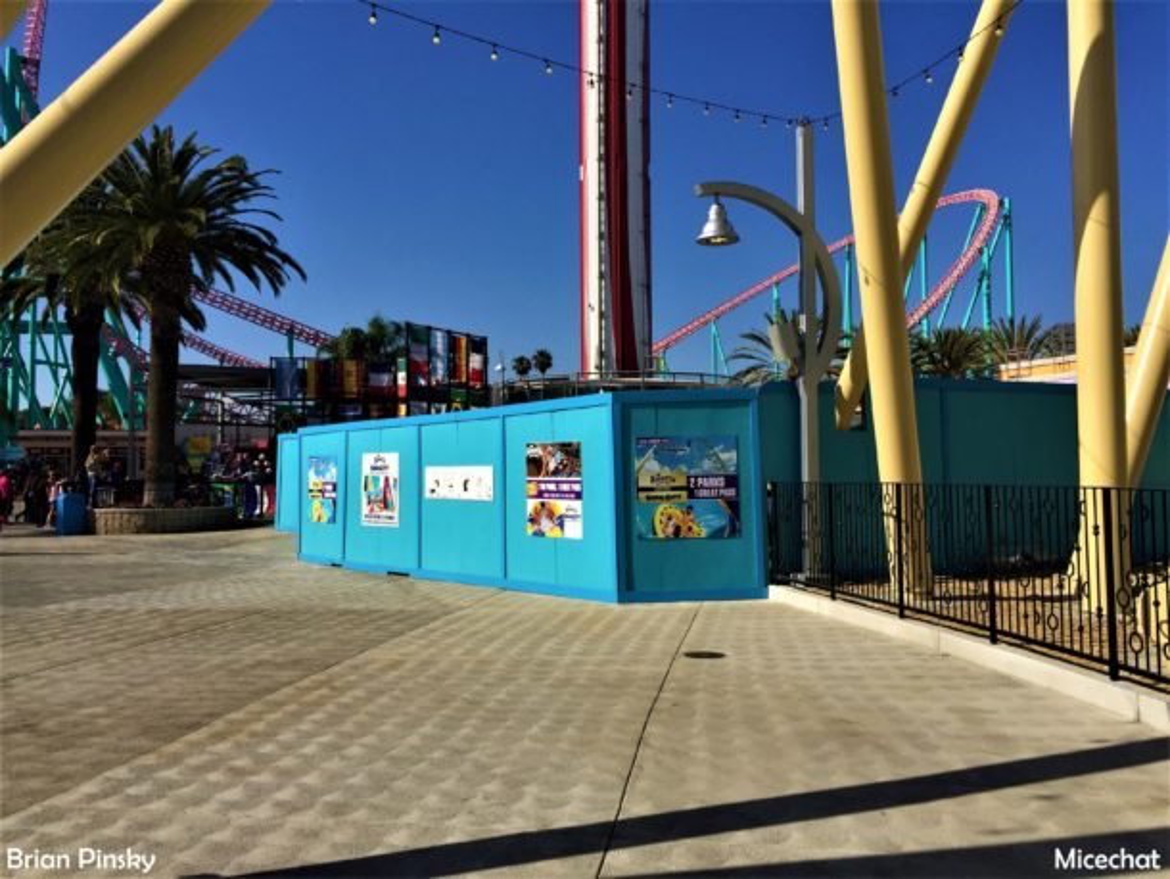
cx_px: 585
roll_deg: -1.6
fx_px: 981
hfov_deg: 61.6
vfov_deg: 48.3
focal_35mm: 29
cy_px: 440
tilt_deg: +0.2
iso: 32
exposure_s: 1/3597
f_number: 2.2
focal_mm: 4.15
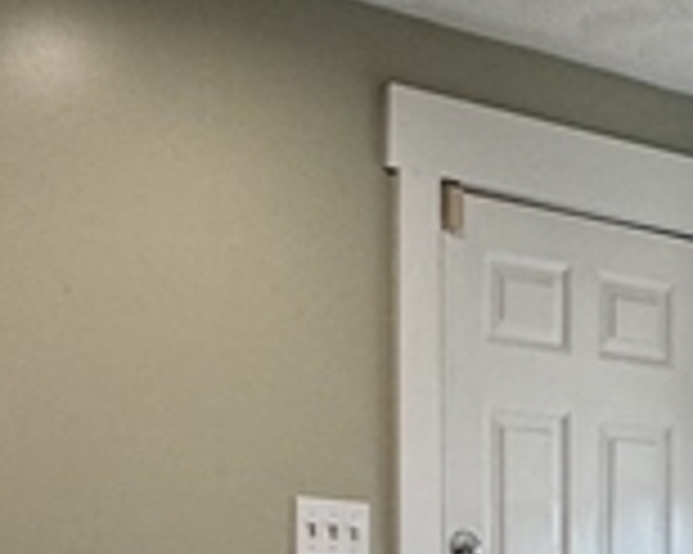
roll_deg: +1.3
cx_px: 482
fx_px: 1865
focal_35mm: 91
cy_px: 662
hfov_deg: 20.9
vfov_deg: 16.2
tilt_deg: -0.4
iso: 125
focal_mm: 2.22
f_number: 2.2
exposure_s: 1/120
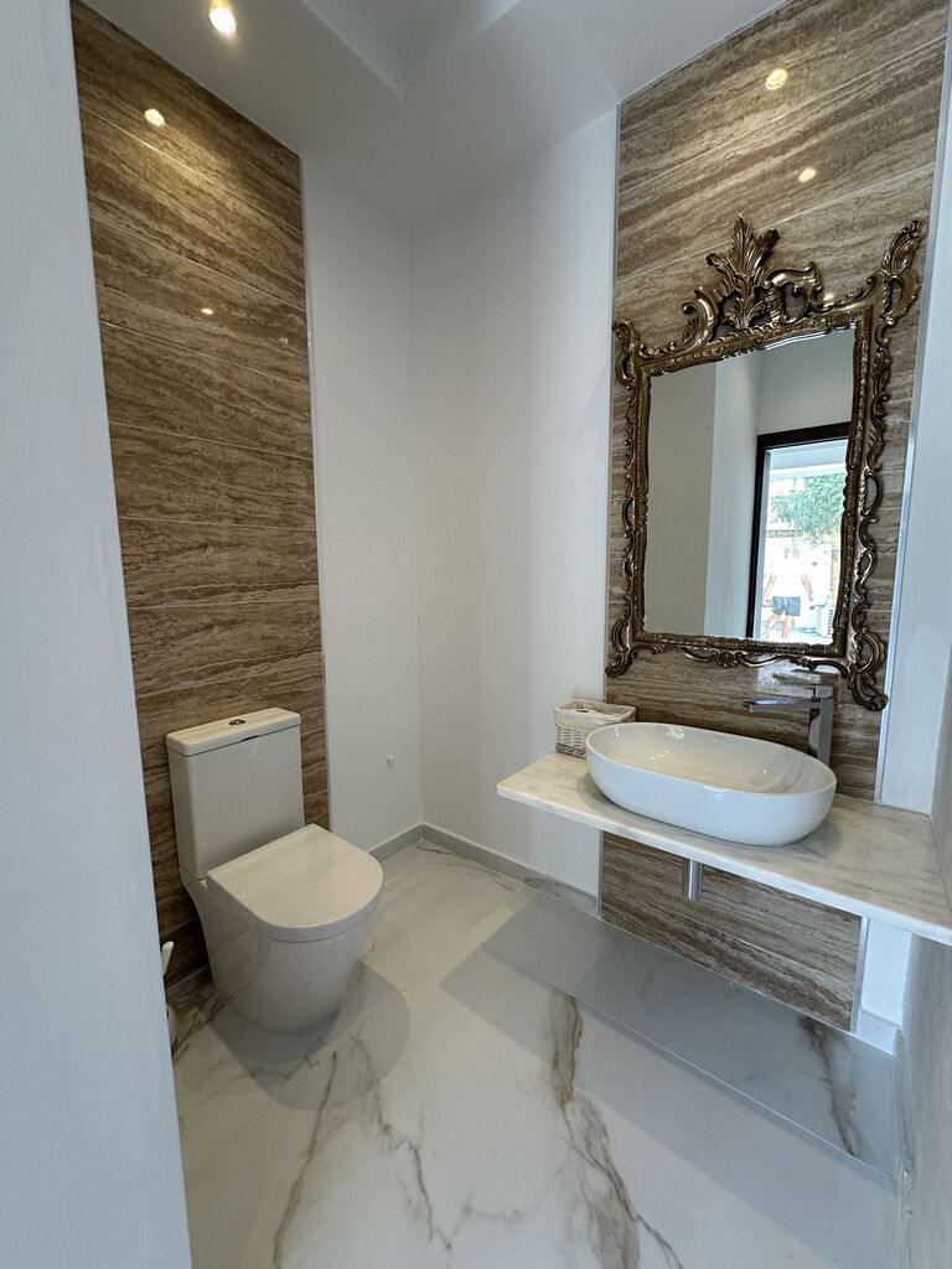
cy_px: 634
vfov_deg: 102.1
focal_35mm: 14
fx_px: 513
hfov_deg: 85.7
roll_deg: +0.1
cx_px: 476
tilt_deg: -6.7
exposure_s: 1/100
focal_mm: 2.22
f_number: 2.2
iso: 125
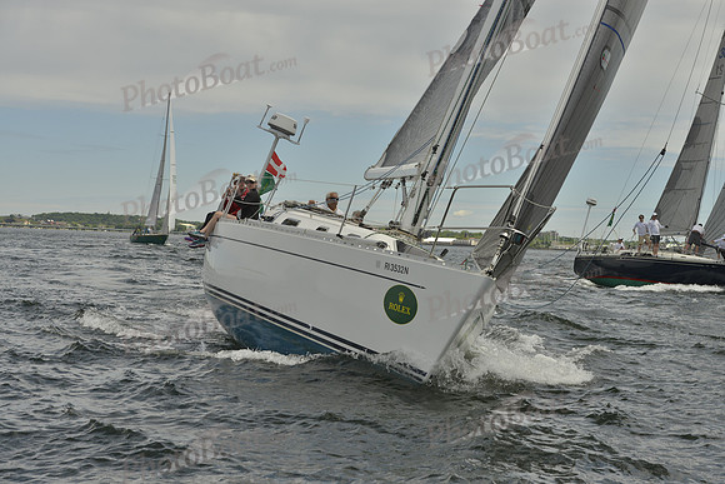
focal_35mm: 70
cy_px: 242
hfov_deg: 28.8
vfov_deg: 19.5
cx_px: 362
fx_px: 1410
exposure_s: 1/1600
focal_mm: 70
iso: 280
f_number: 9
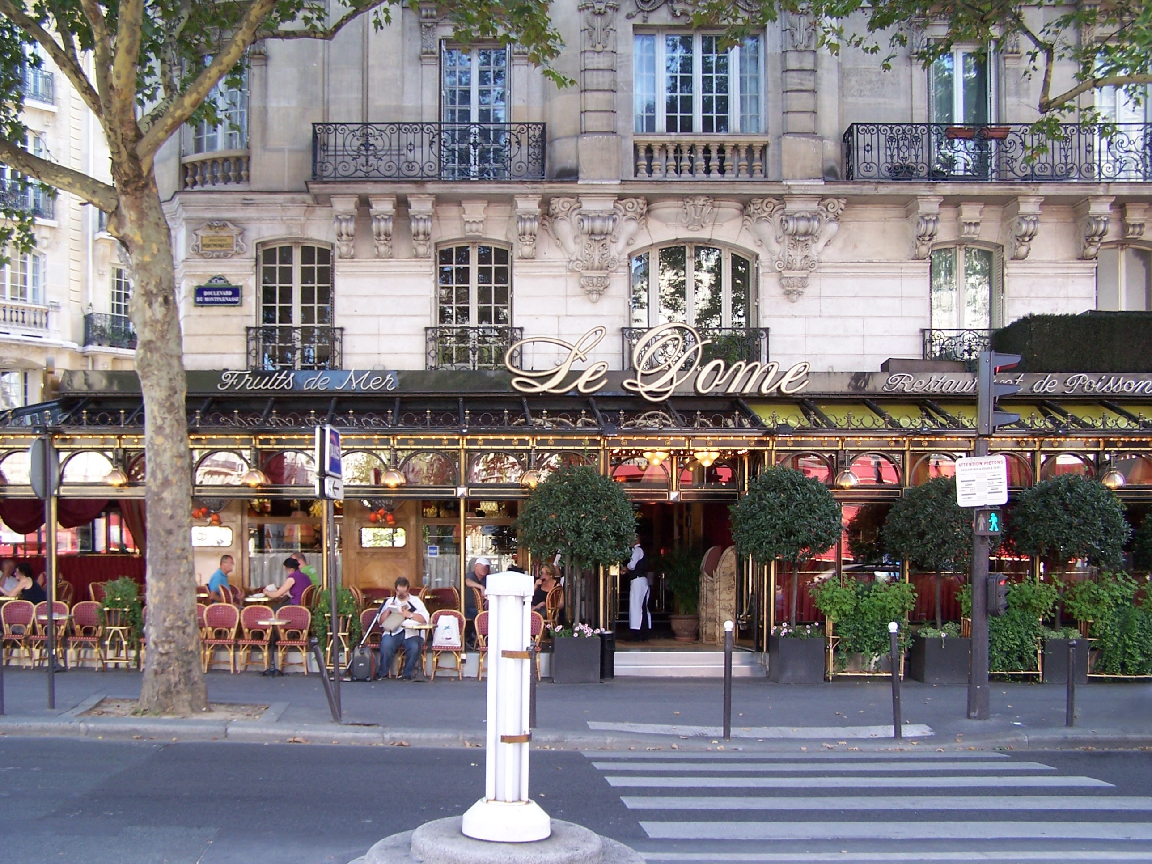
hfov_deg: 49.0
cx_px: 576
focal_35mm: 38
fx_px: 1265
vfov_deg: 37.7
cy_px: 432
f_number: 2.8
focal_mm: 6.3
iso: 80
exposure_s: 1/90
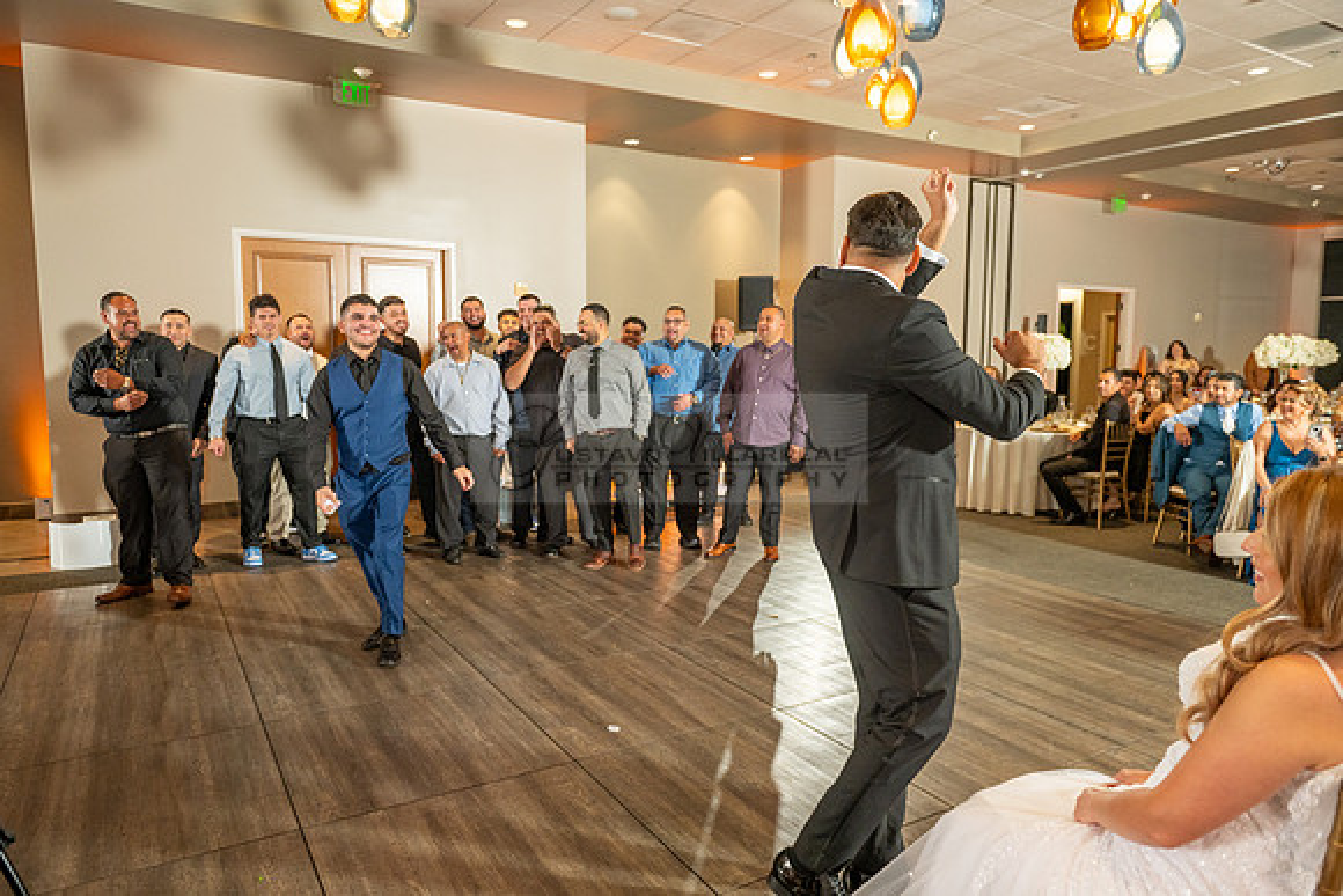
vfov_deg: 53.2
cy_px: 448
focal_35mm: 24
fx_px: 896
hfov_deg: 73.7
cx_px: 672
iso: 800
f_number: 3.5
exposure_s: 1/160
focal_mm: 24
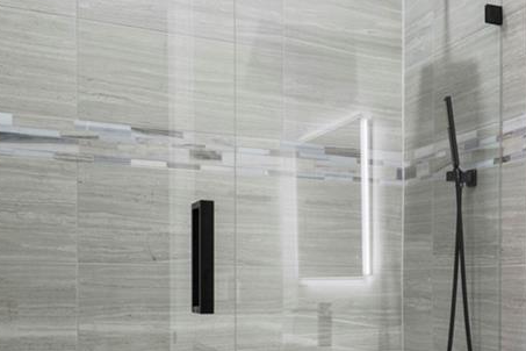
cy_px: 303
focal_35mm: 53
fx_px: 774
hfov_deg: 33.9
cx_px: 540
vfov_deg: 24.9
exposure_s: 1/1.25
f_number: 7.1
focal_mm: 10
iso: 100
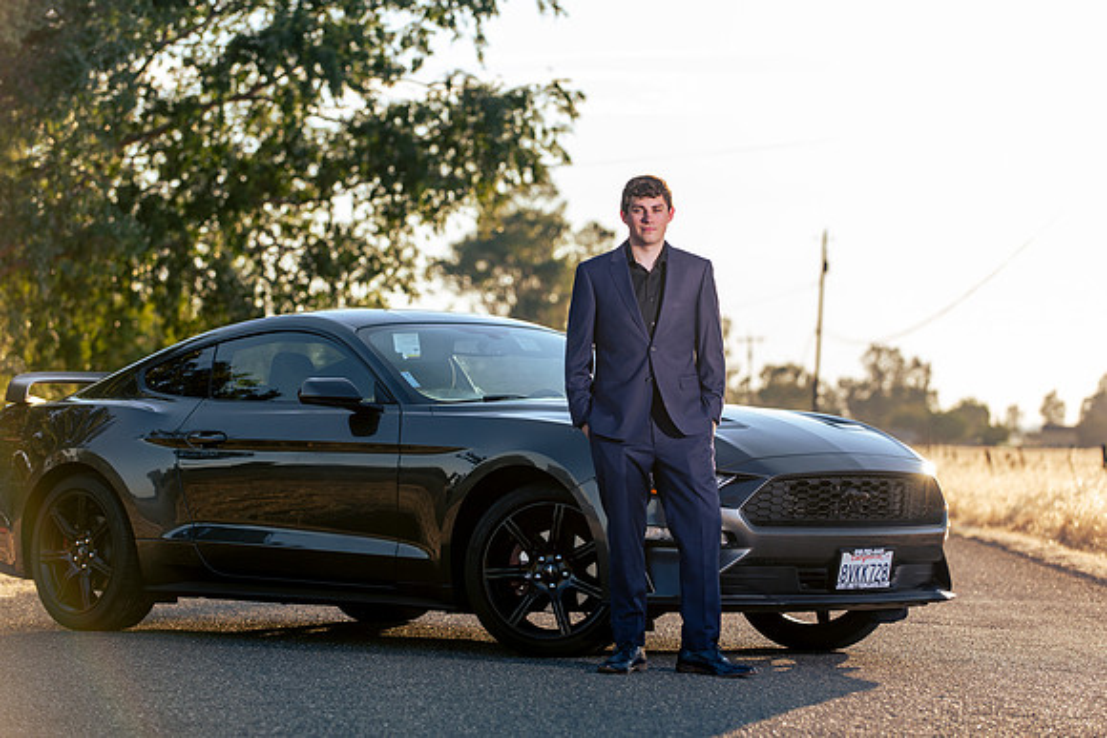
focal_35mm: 128
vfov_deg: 10.7
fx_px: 3925
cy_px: 370
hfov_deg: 16.1
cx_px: 573
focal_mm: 120
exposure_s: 1/250
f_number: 4
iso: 31
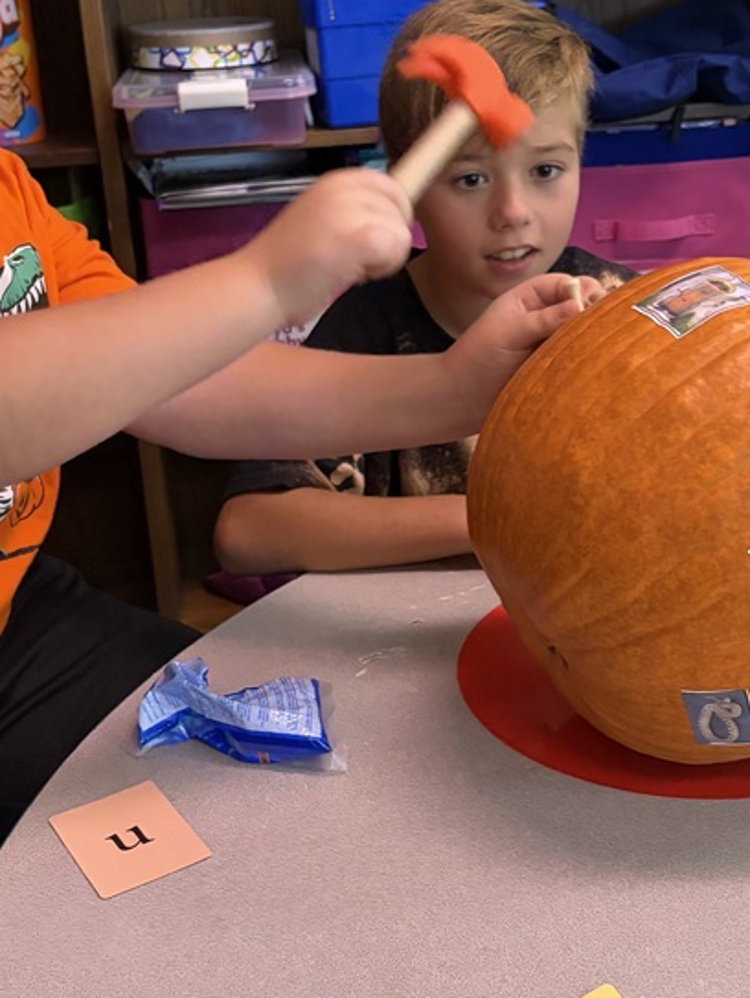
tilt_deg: -19.5
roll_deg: +3.6
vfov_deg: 38.8
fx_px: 1414
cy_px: 414
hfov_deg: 29.7
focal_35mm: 49
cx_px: 379
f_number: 1.6
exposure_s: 1/35
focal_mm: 5.96
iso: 640
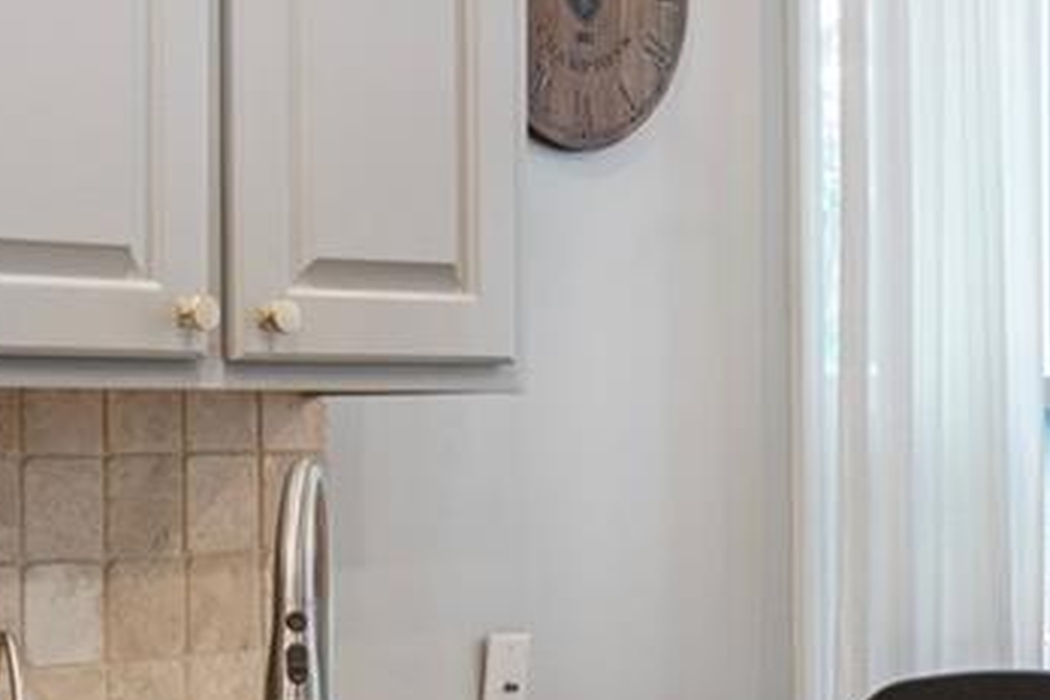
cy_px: 516
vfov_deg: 13.6
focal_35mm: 100
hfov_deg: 20.4
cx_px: 438
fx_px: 2916
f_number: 8
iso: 400
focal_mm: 34
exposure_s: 1/6
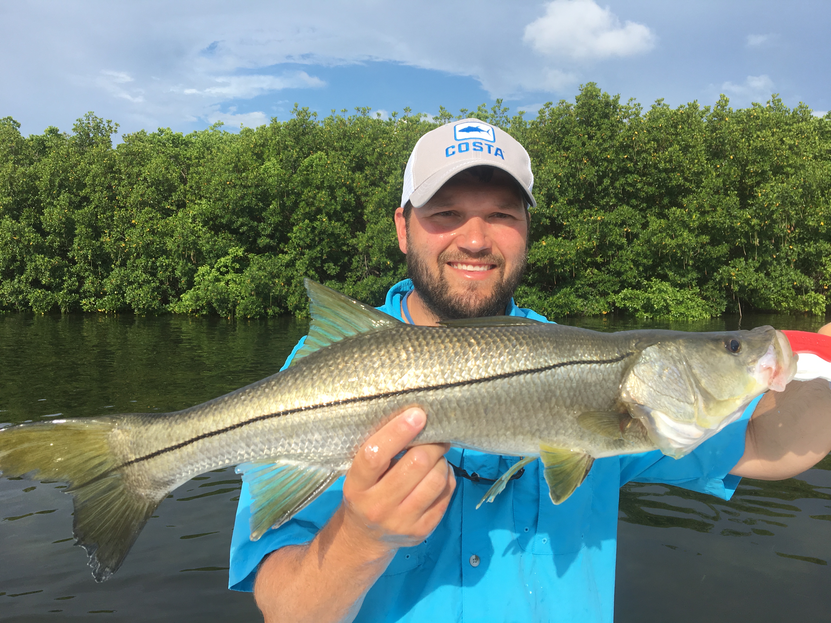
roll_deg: +0.3
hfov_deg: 61.7
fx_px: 696
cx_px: 416
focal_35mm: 29
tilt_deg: -4.1
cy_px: 312
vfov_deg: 48.2
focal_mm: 4.15
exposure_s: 1/1374
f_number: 2.2
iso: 25
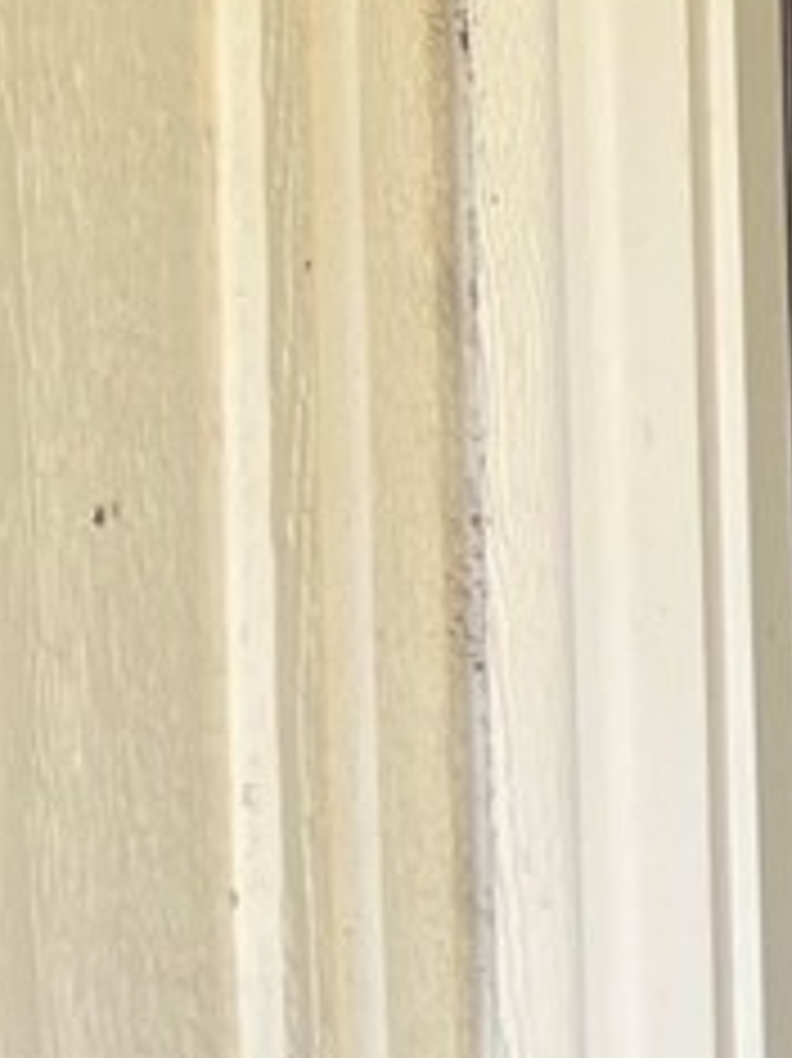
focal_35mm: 170
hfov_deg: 7.5
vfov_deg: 11.5
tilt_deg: -2.0
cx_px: 2466
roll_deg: +0.9
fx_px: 5191
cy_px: 1090
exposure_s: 1/121
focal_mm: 5.7
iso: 40
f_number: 1.5
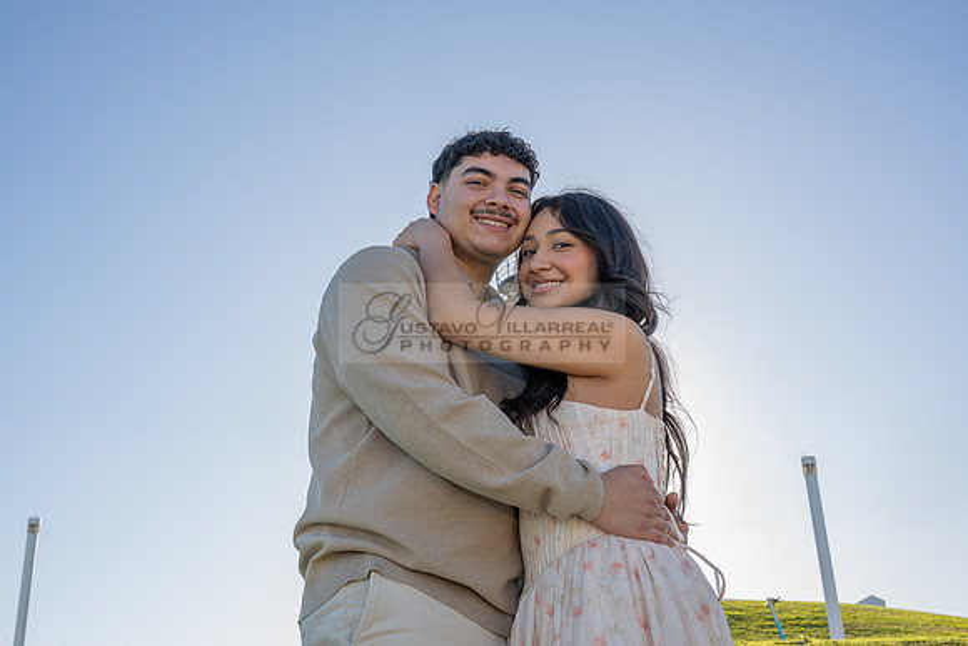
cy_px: 323
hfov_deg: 48.4
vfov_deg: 33.4
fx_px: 1076
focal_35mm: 40
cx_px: 484
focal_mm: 40
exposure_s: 1/200
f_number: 9
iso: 200
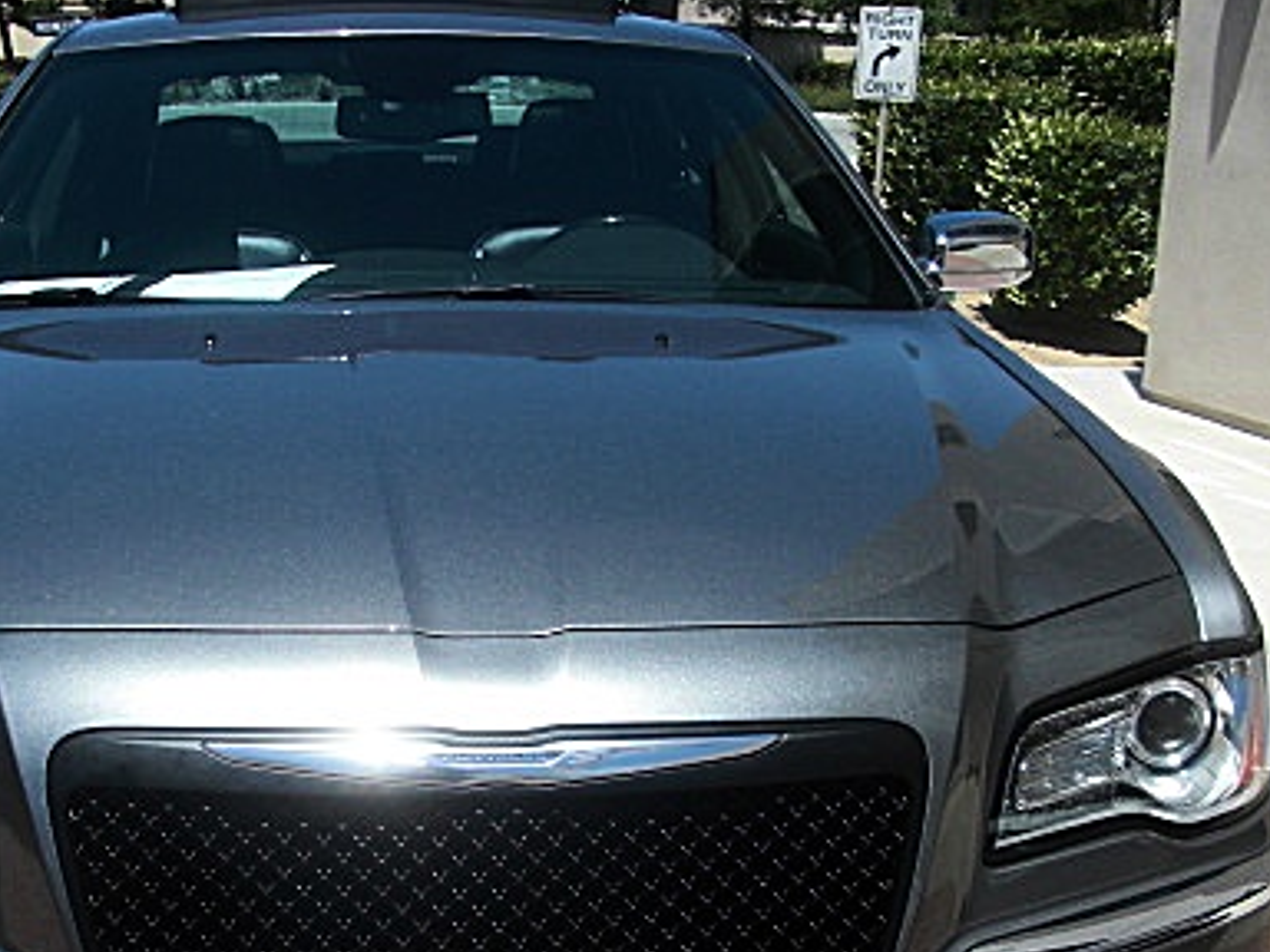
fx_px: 2201
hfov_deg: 32.0
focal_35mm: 60
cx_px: 470
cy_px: 760
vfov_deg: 24.0
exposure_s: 1/1000
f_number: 2.8
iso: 50
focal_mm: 6.3
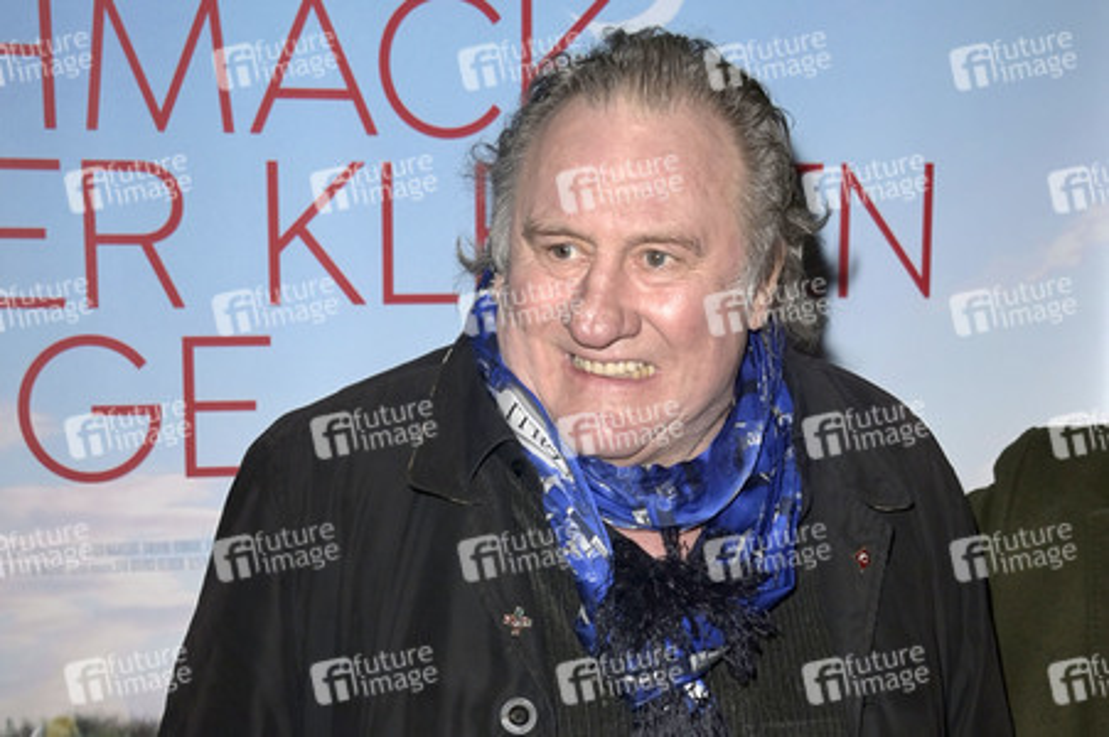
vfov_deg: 24.6
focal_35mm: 55
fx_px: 1693
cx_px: 554
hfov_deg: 36.3
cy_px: 368
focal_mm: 55
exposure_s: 1/250
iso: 640
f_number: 5.6
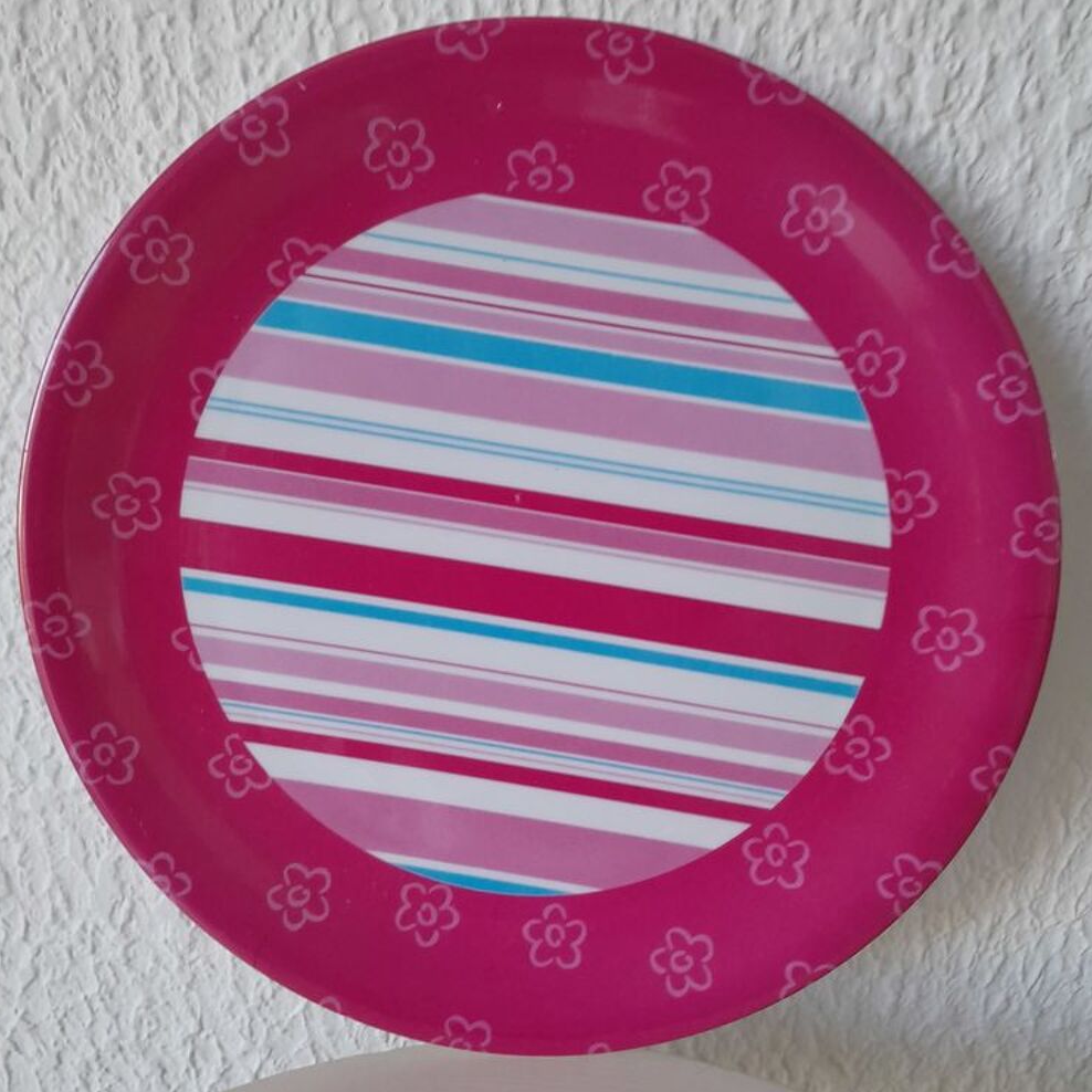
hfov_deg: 52.5
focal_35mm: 31
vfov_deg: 52.5
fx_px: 1106
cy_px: 574
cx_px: 542
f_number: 1.8
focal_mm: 3.98
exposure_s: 1/50
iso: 160
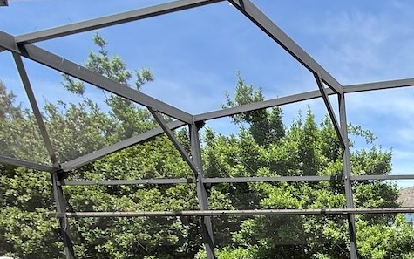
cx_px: 526
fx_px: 451
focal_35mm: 40
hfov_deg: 35.5
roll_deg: +2.1
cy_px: 348
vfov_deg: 26.5
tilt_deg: -9.2
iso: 50
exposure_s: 1/390
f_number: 2.2
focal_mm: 2.22
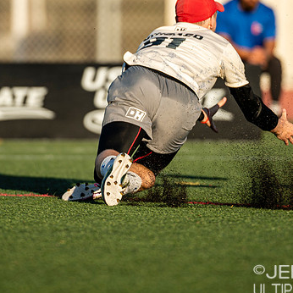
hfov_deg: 2.3
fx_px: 7163
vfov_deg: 2.3
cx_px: 145
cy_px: 89
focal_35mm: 748
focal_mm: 300
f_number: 3.2
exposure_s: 1/1250
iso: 100
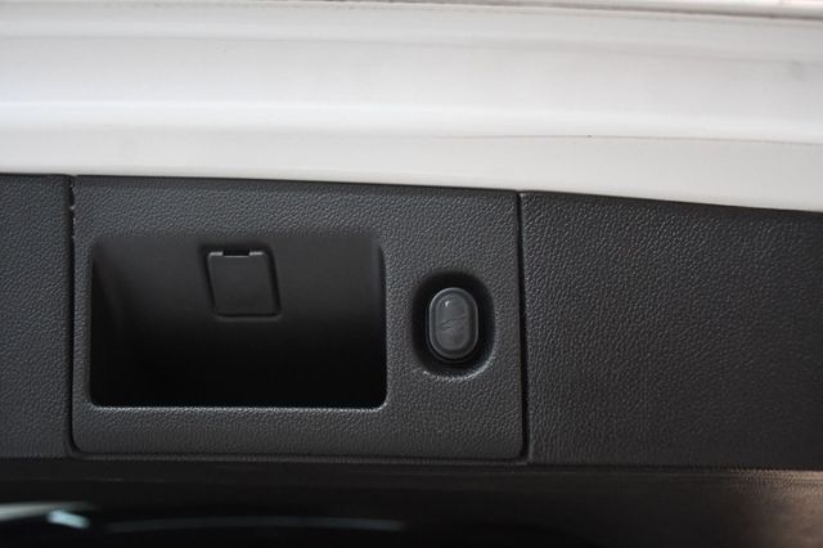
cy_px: 274
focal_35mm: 40
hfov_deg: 48.5
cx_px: 412
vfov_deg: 33.4
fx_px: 914
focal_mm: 27
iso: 3200
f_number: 4
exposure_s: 1/60
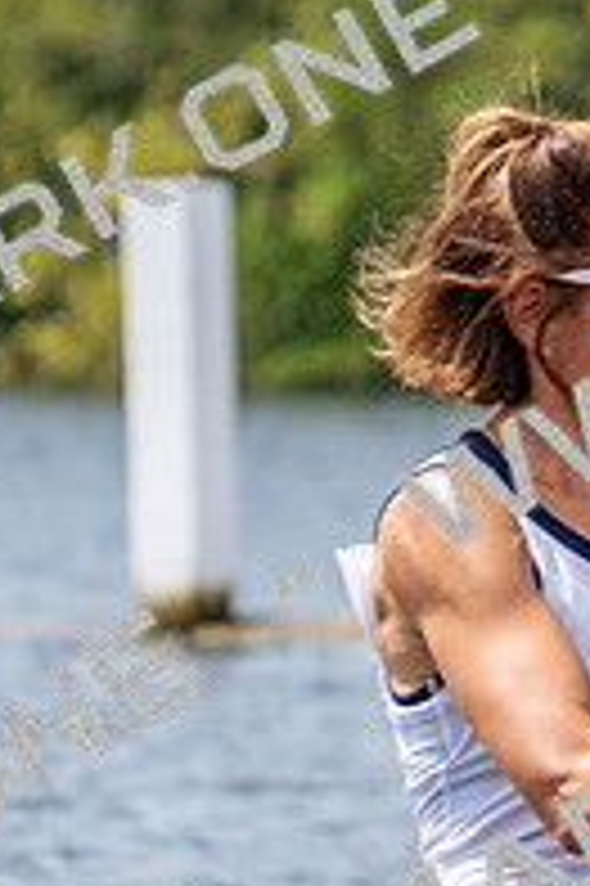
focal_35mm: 589
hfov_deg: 2.3
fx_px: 14504
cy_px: 560
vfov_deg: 3.5
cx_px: 950
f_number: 5.6
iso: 250
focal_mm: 200
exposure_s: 1/1600
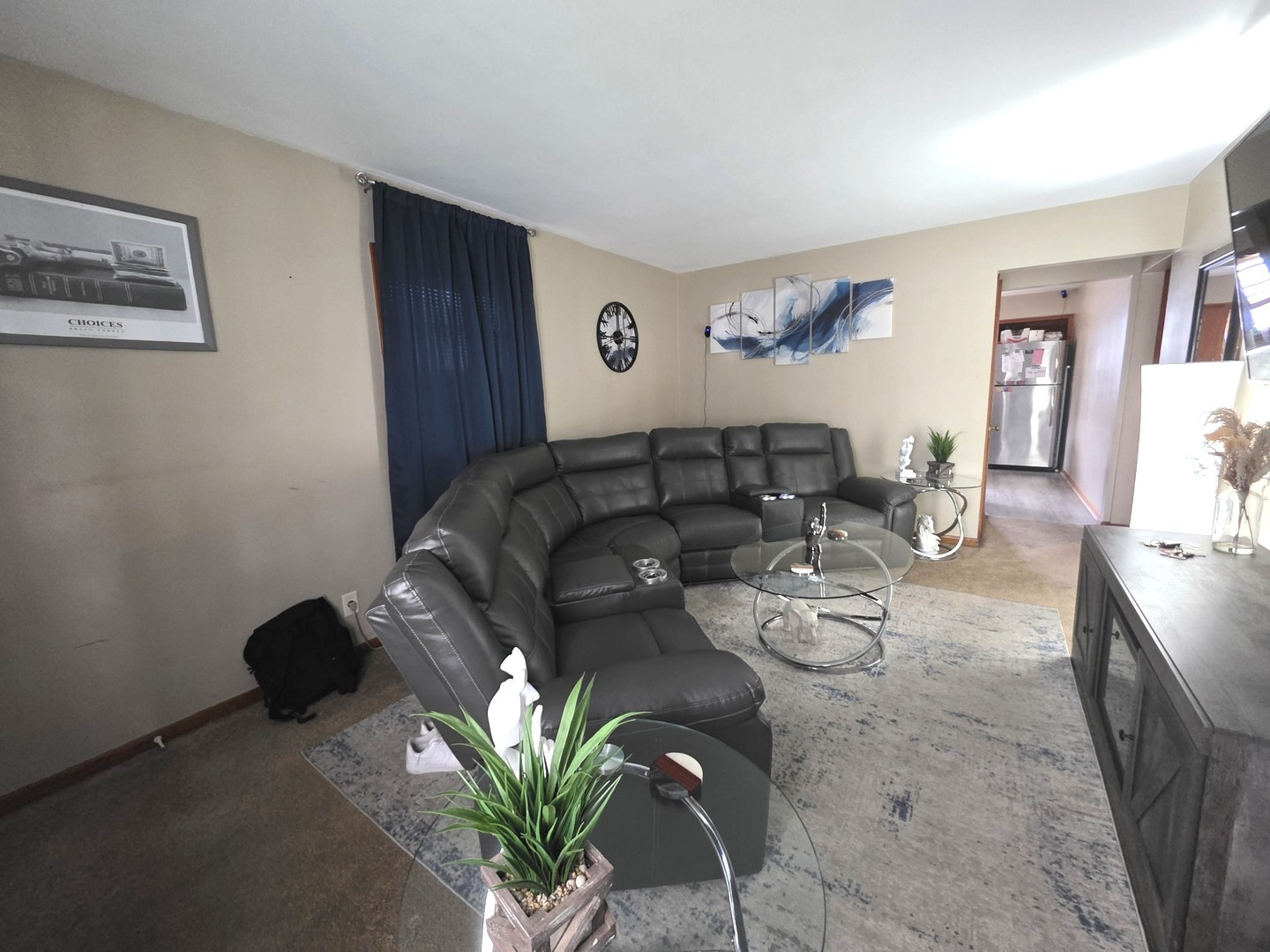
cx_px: 635
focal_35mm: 13
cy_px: 476
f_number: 1.9
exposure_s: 1/60
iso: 800
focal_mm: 2.2
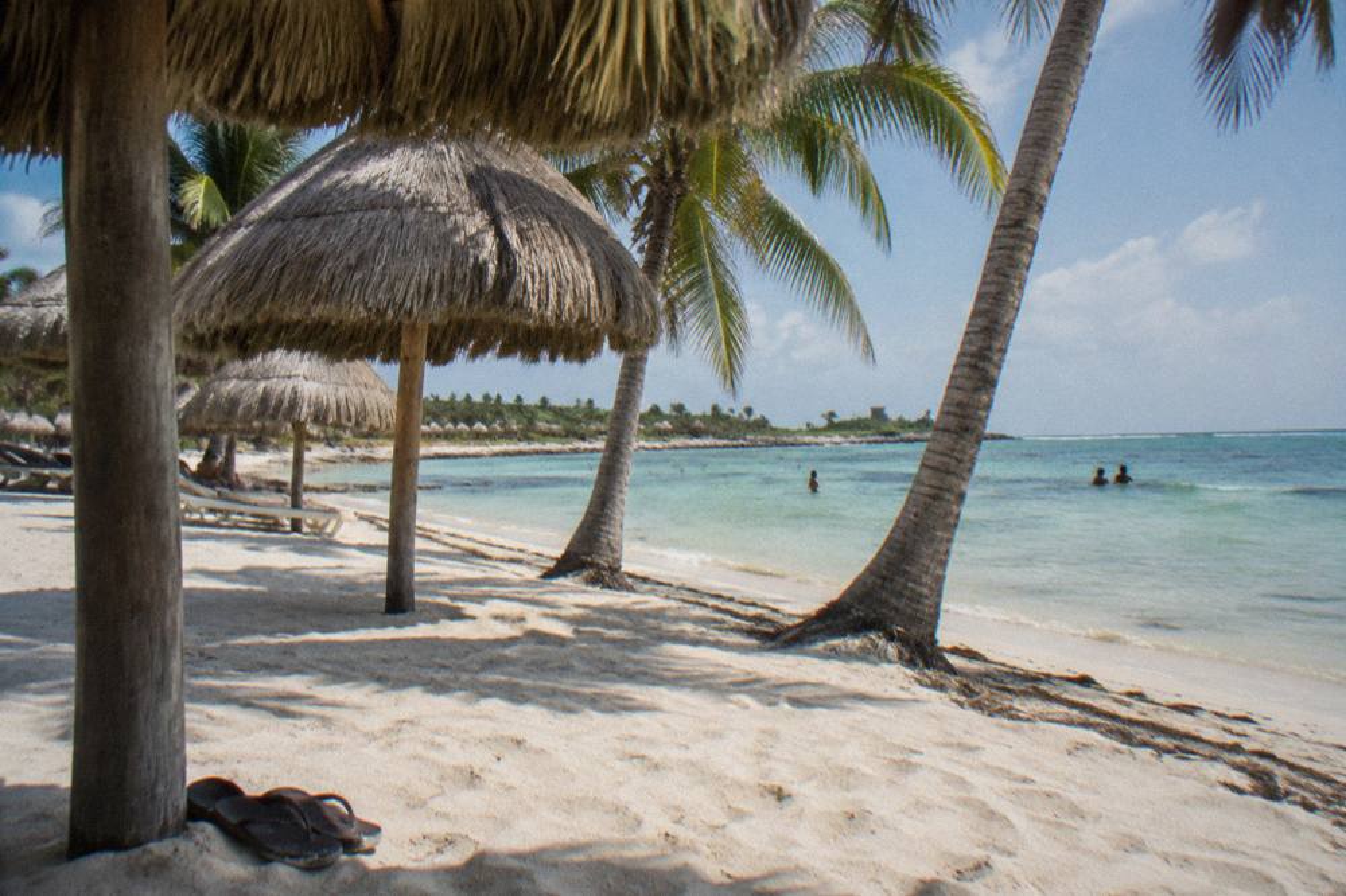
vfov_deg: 28.6
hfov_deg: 41.9
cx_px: 673
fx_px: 1757
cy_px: 448
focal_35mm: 47
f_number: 5
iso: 160
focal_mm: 47
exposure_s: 1/1250
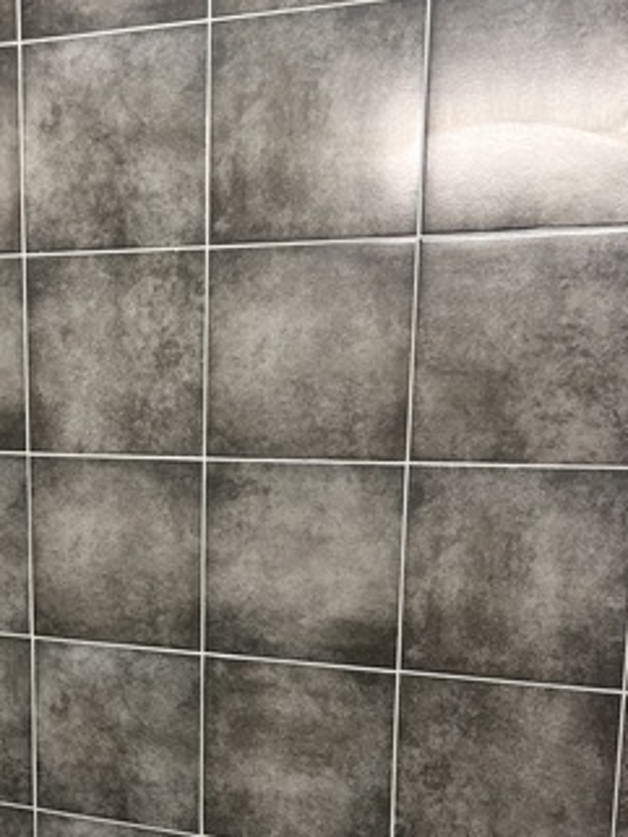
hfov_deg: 26.4
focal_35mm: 54
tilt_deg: -11.3
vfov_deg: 34.8
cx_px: 99
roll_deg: +0.8
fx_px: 1305
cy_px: 627
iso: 80
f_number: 1.5
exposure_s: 1/60
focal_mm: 5.7
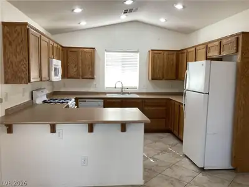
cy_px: 94
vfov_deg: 45.4
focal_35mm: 31
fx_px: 223
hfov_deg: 58.4
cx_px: 124
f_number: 2.4
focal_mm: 3.3
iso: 64
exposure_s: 1/50
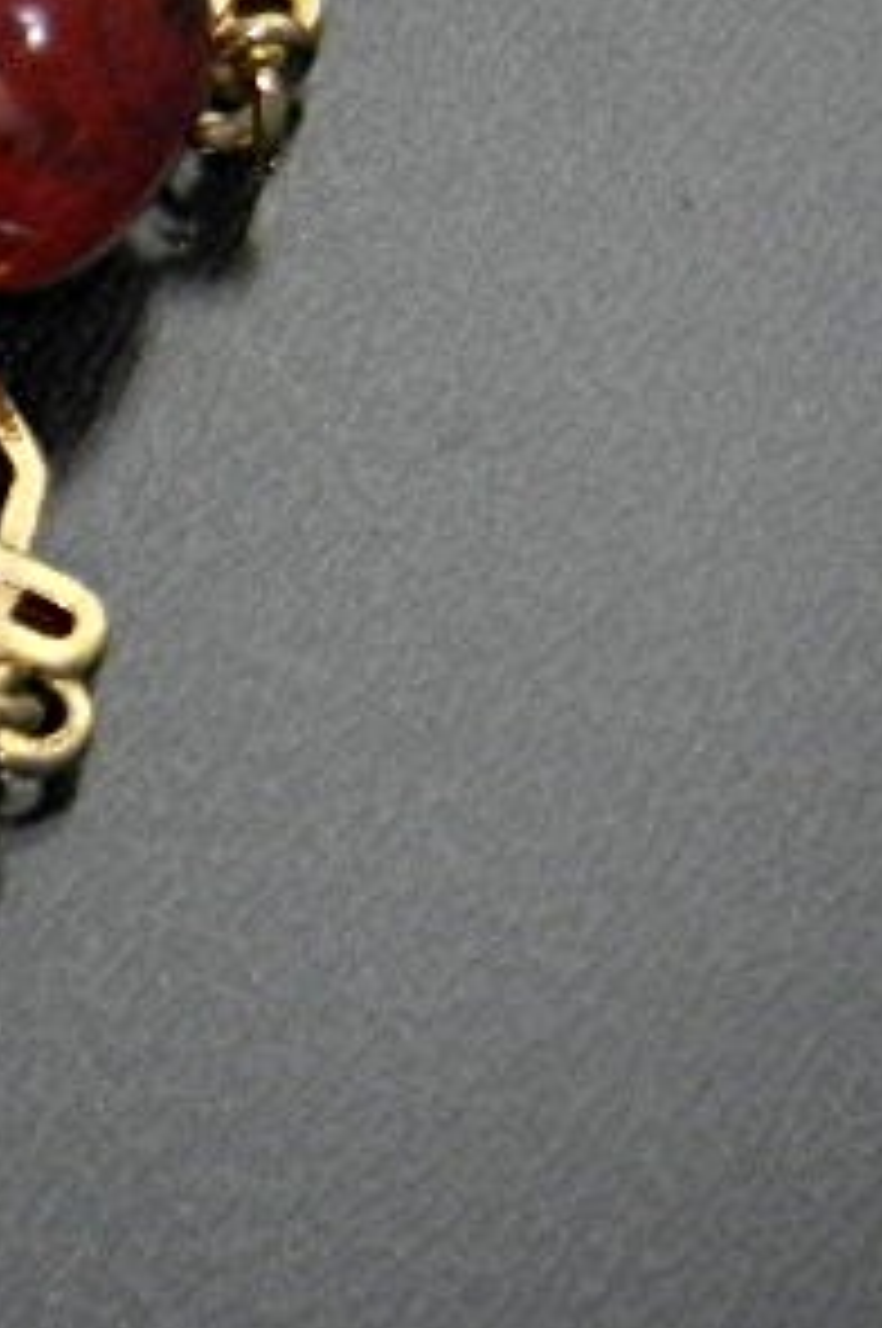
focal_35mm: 188
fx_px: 6925
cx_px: -1404
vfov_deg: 10.9
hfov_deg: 6.8
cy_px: 572
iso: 800
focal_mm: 9.3
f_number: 7.8
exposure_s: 1/30
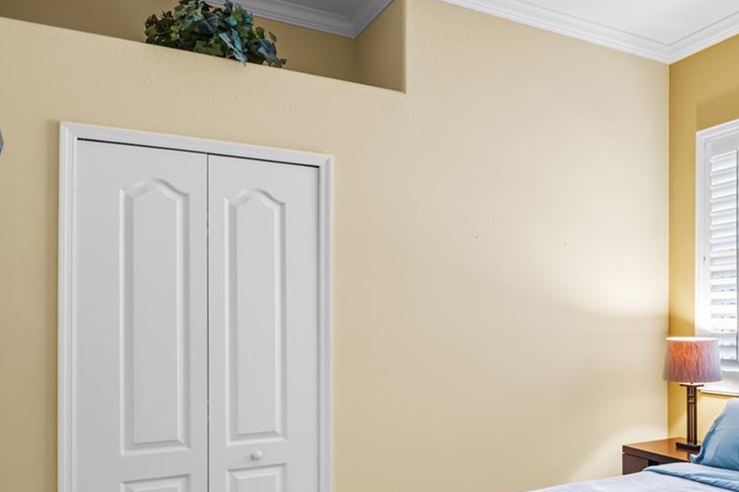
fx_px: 615
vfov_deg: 40.2
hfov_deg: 57.6
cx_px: 584
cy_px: 446
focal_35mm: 30
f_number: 4
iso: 320
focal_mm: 14
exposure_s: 1/15
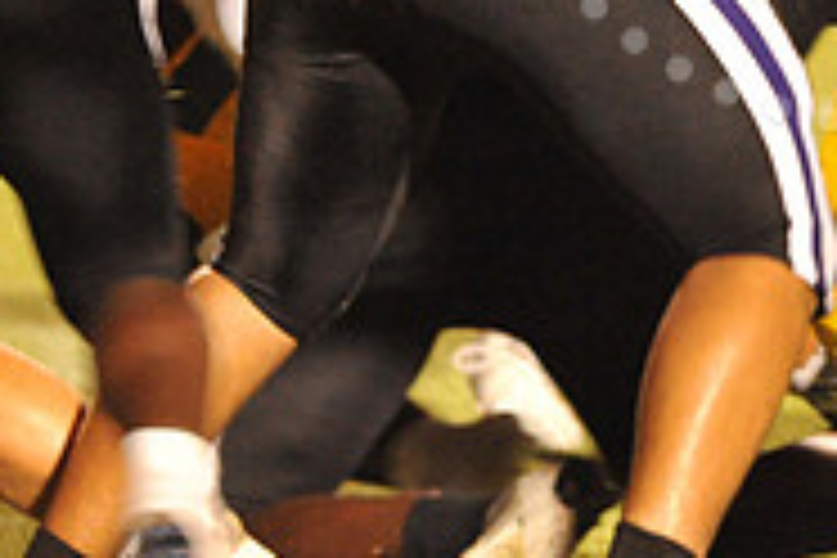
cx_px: 882
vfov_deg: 1.7
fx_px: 18831
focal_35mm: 810
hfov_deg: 2.5
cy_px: -302
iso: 6400
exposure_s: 1/160
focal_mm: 260
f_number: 6.3
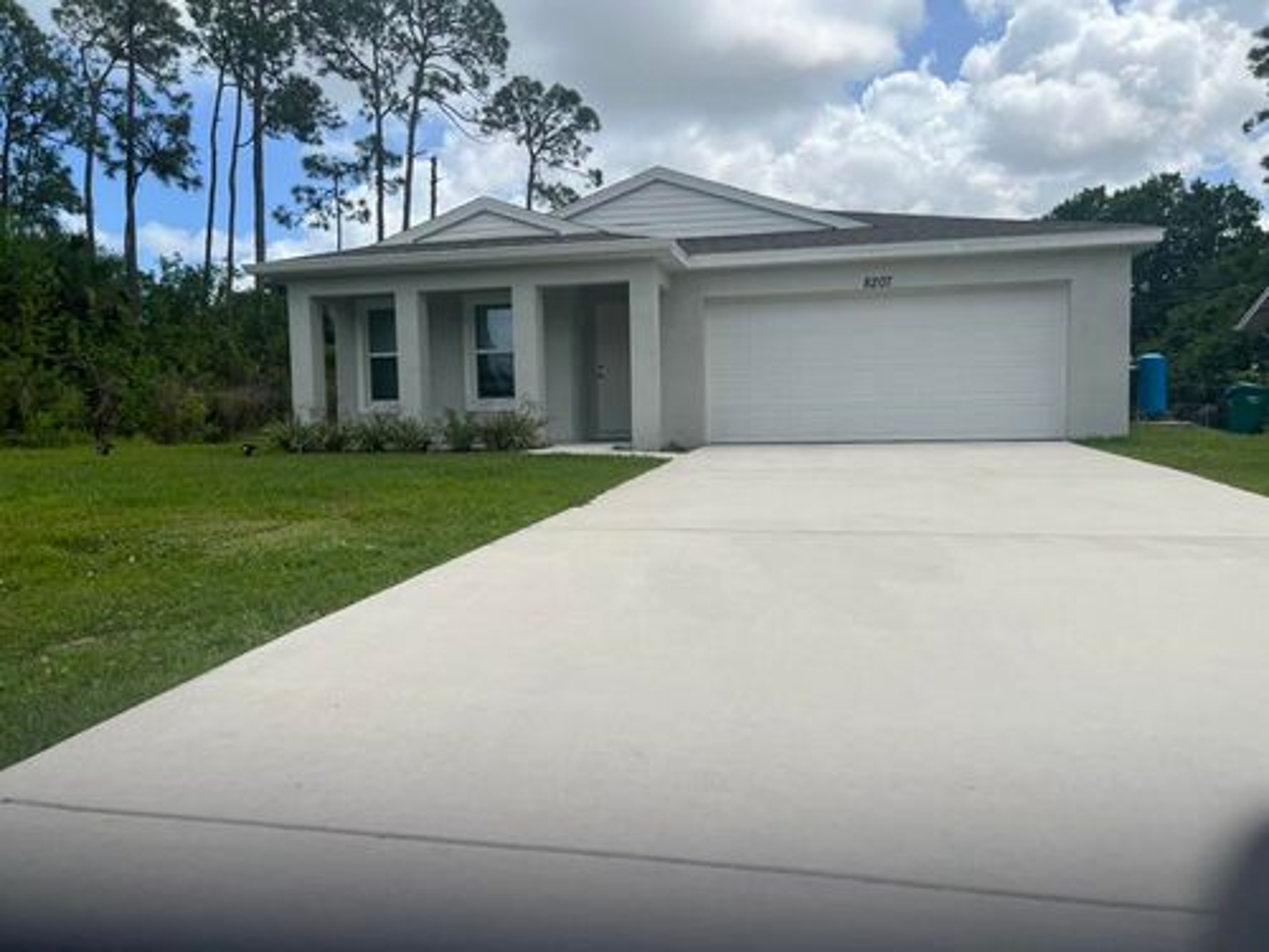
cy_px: 476
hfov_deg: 67.3
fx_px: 953
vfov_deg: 53.1
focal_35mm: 26
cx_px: 634
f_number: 1.5
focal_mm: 5.7
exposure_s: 1/6211
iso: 50
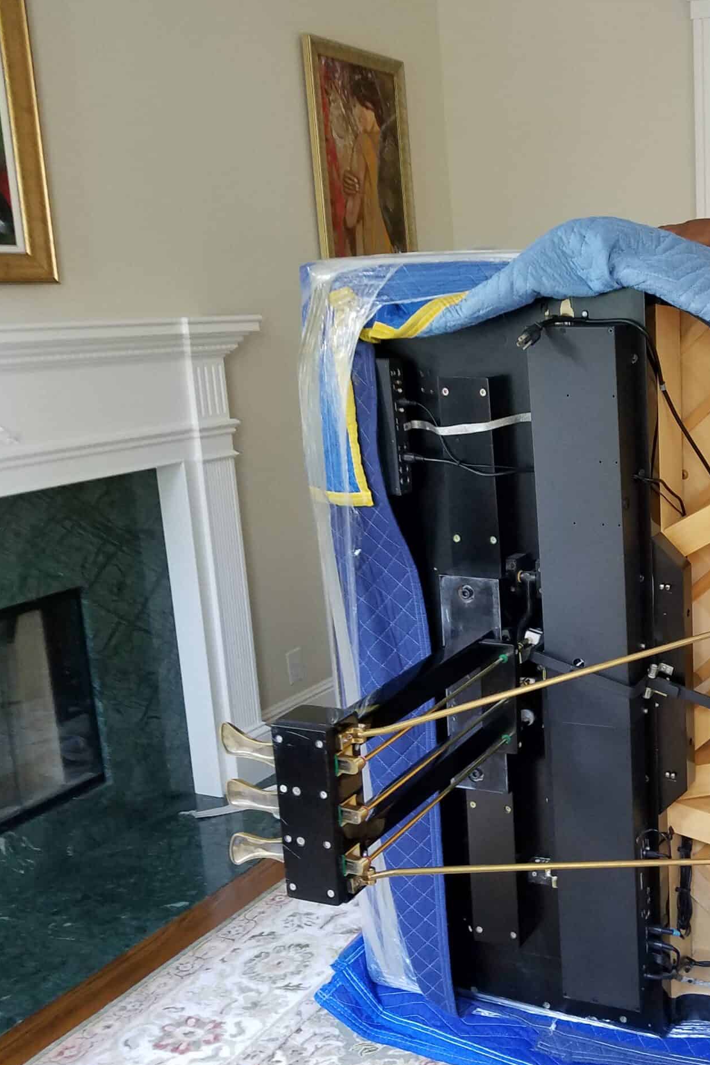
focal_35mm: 37
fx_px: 1095
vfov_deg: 51.9
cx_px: 690
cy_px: 536
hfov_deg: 33.3
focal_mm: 4.2
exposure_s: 1/16
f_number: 1.7
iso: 200
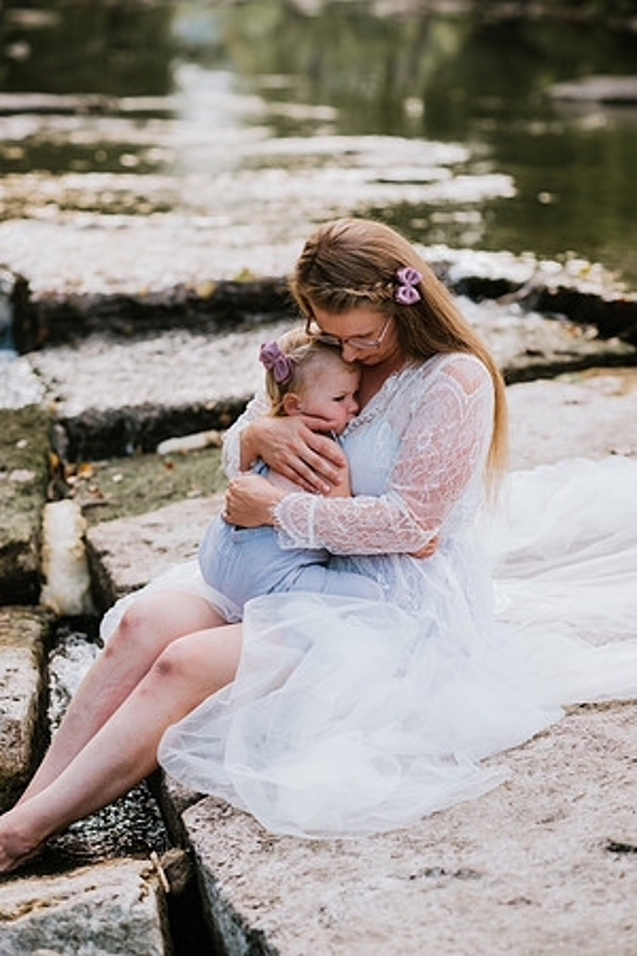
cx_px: 318
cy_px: 478
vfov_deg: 23.9
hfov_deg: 16.1
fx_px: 2256
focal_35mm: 85
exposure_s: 1/800
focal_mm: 85
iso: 500
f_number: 2.8
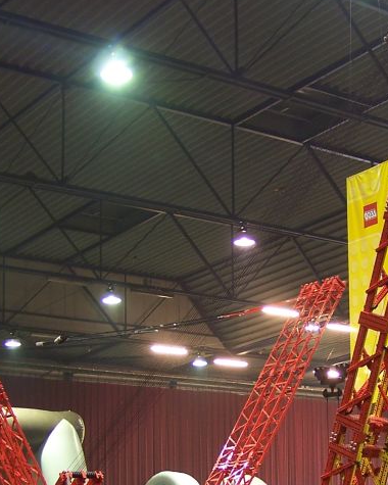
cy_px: 420
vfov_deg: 23.3
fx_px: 1148
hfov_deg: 19.0
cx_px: 296
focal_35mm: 80
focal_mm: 6.3
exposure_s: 1/2
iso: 80
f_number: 2.8
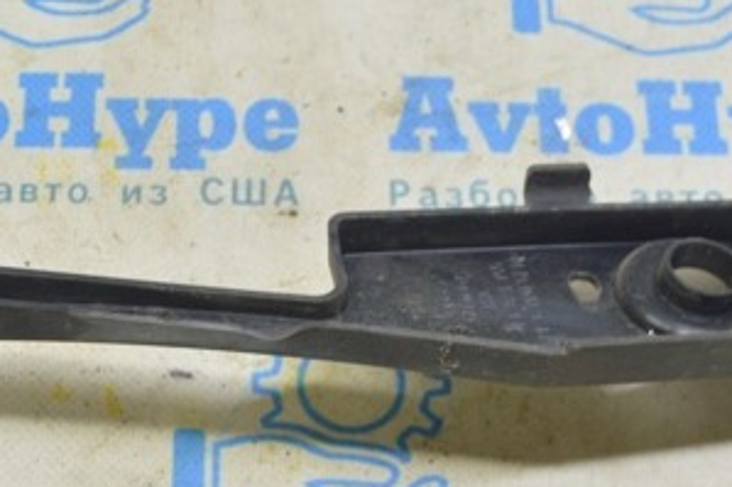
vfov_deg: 14.7
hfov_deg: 21.8
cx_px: 215
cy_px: 317
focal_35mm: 93
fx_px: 1891
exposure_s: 1/20
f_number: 5.6
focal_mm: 29
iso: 400
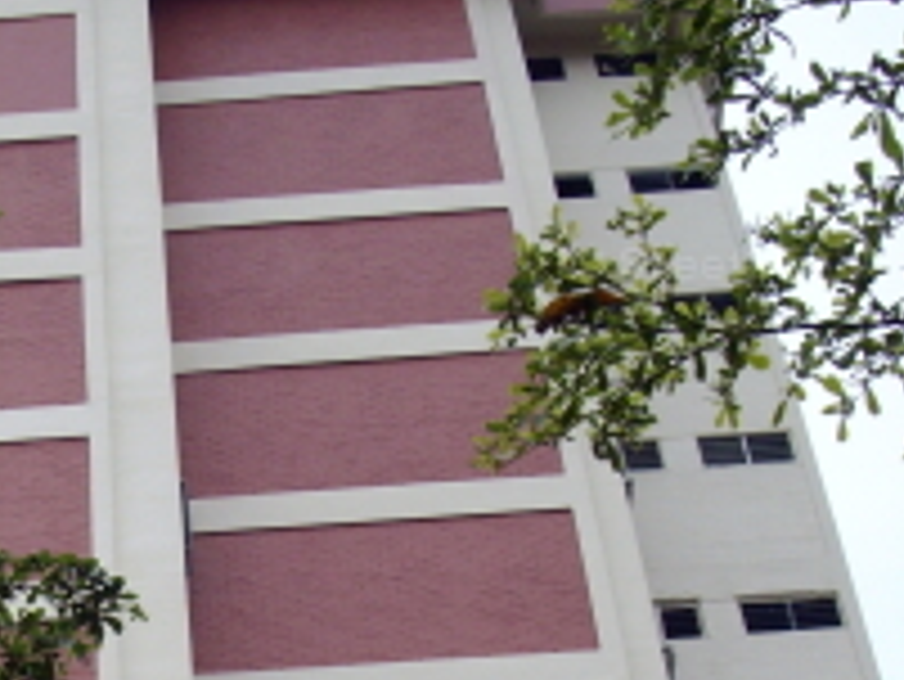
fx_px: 2639
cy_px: 721
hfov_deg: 18.9
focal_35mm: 101
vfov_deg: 14.4
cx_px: 9
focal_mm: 6.2
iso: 80
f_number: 5.6
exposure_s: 1/100
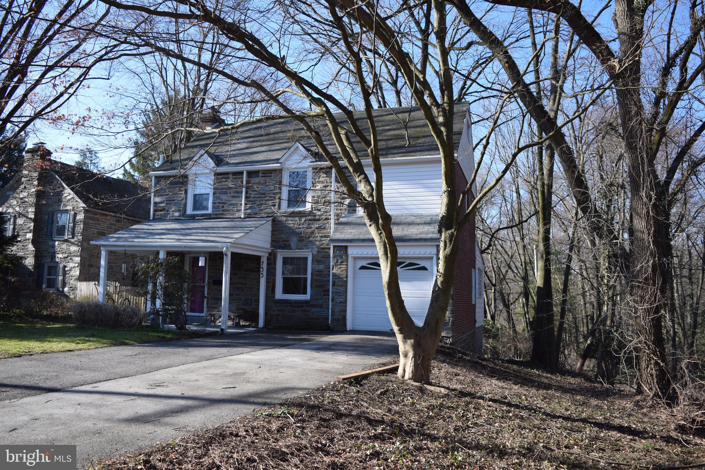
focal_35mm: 27
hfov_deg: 67.4
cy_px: 235
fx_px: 529
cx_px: 352
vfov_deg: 47.9
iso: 400
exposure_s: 1/1250
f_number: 5
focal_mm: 18
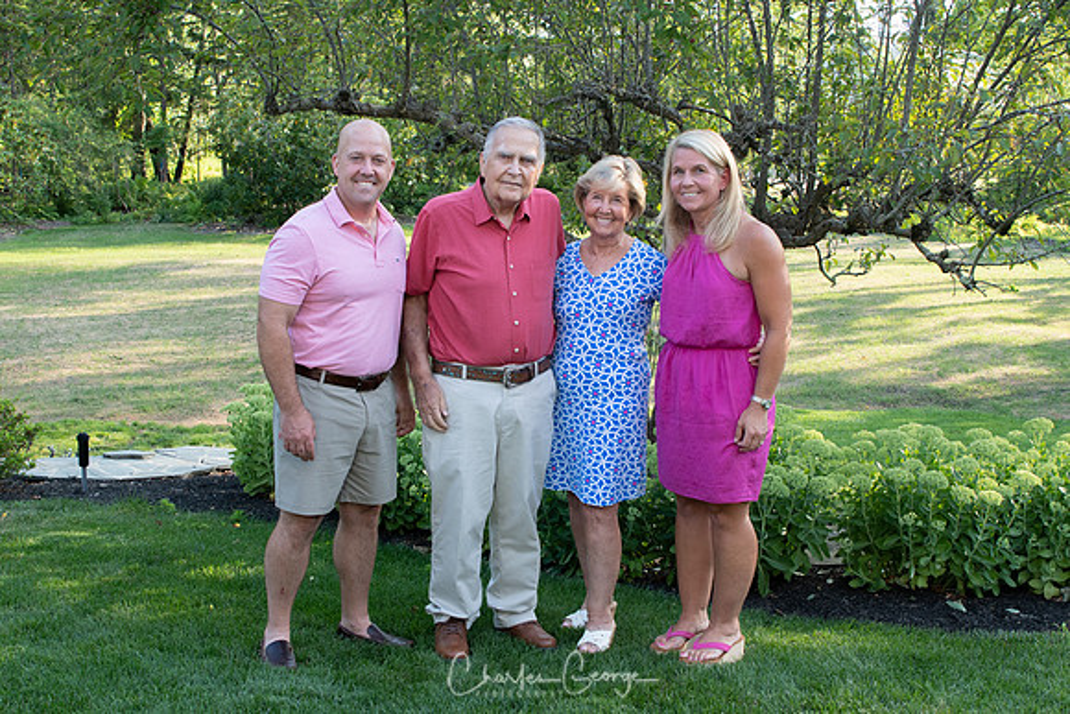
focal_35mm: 42
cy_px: 349
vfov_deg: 31.8
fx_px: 1251
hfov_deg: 46.3
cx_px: 506
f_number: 5.6
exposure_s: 1/125
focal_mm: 24
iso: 400
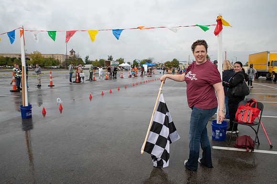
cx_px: 138
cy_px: 92
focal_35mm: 25
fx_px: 193
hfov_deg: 71.4
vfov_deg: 51.1
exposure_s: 1/500
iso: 400
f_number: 7.1
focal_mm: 24
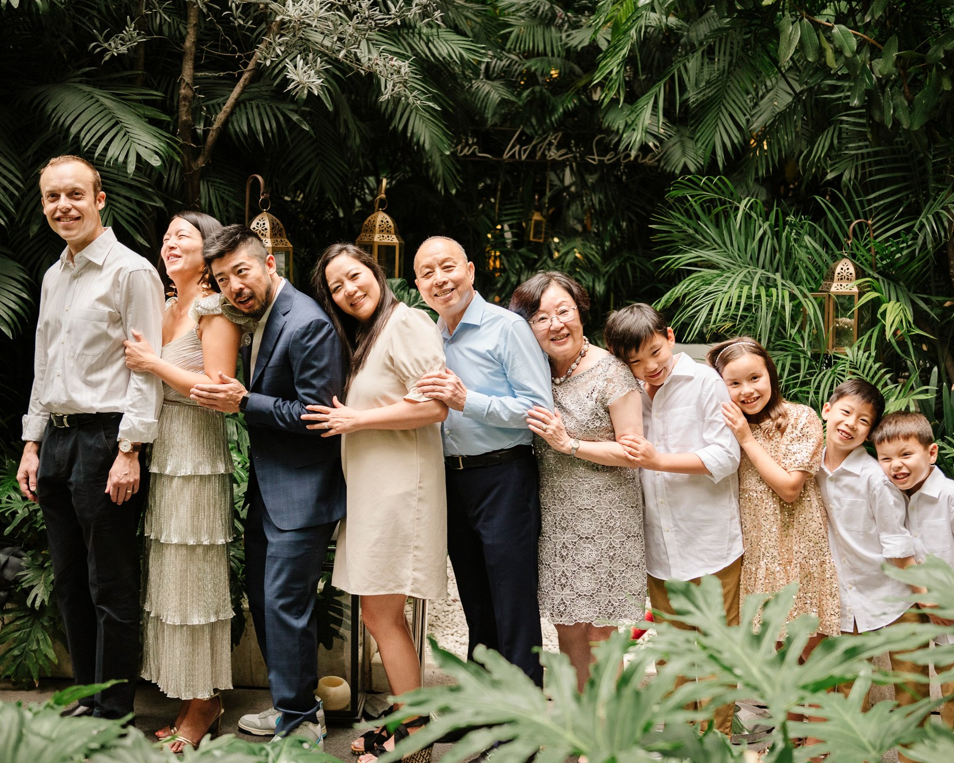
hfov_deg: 40.3
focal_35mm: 46
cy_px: 379
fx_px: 1299
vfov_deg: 32.7
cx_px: 488
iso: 1250
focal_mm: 40
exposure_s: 1/200
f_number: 2.8
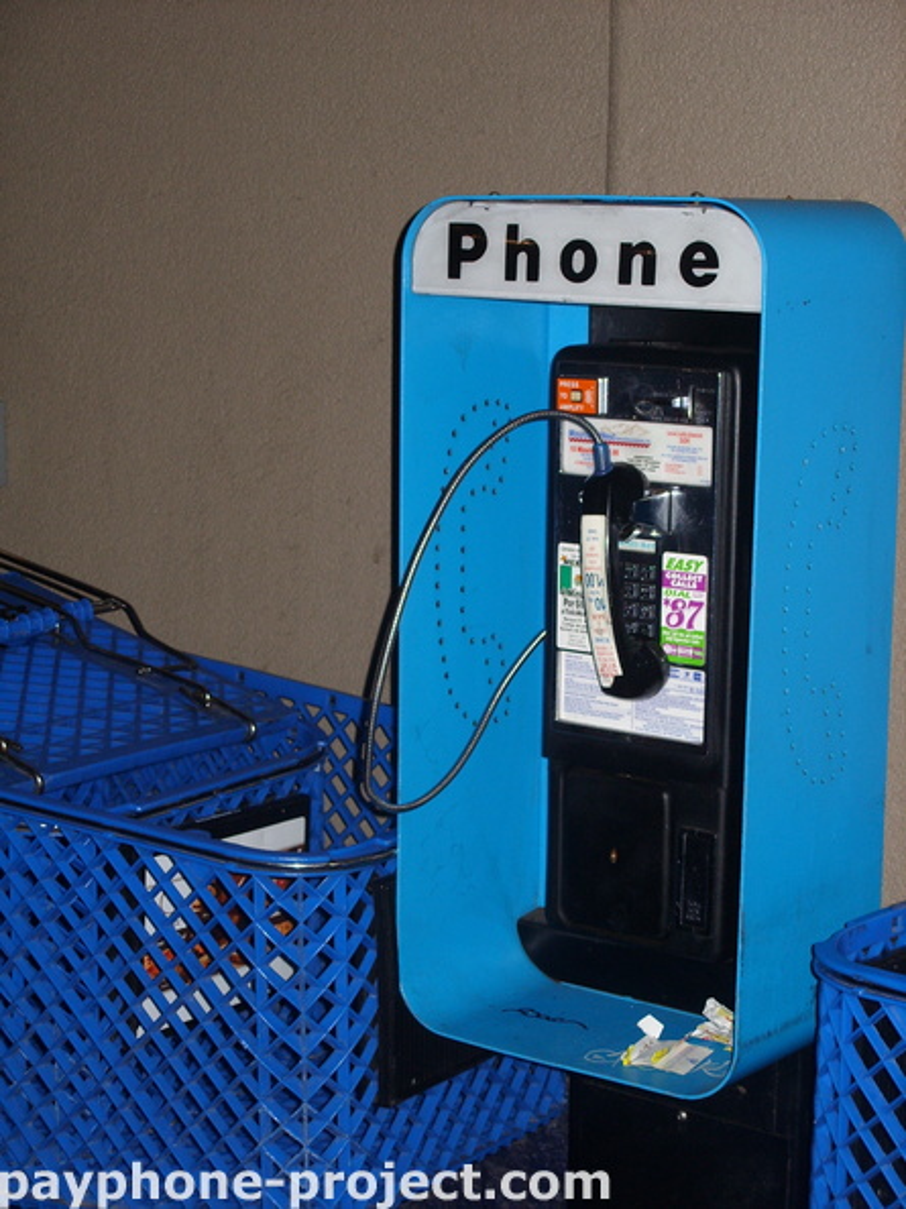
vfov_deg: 26.0
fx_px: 2619
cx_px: 453
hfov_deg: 19.6
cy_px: 604
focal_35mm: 75
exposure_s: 1/148
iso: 200
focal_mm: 15.45
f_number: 3.3
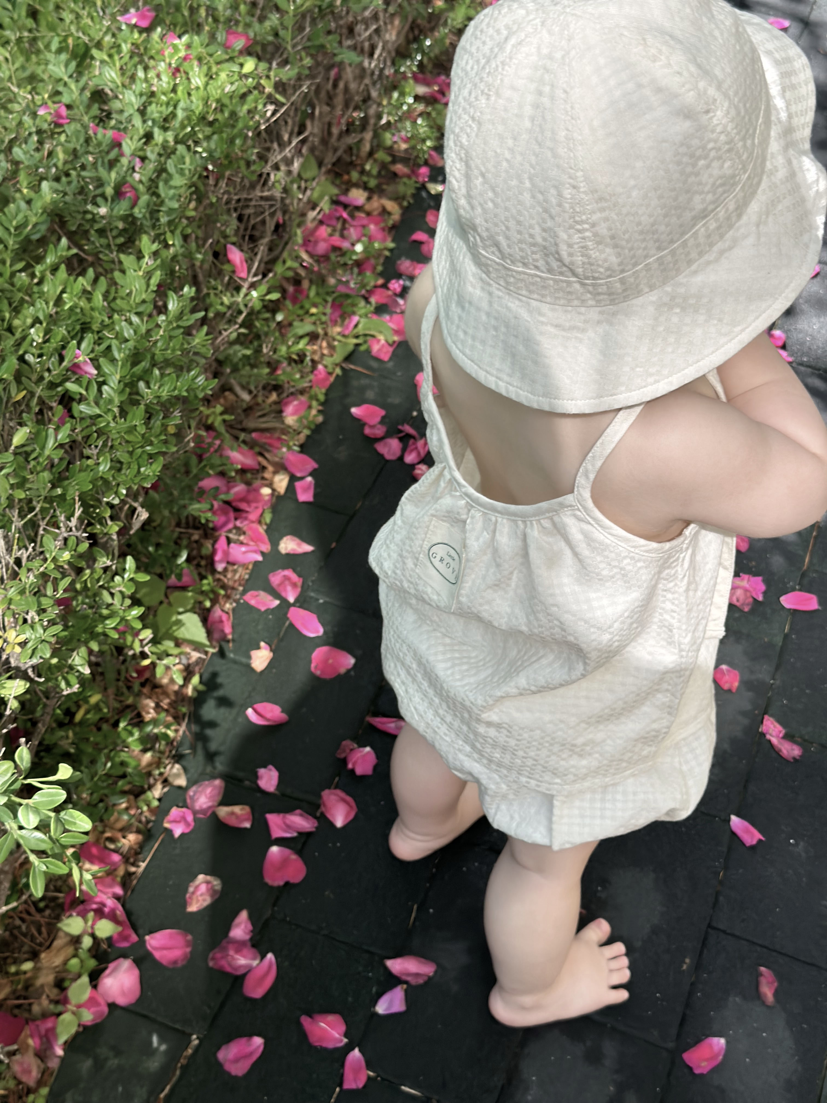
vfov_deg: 39.7
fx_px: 1529
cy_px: 552
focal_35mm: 48
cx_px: 414
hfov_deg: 30.3
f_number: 1.78
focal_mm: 6.86
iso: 80
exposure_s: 1/836
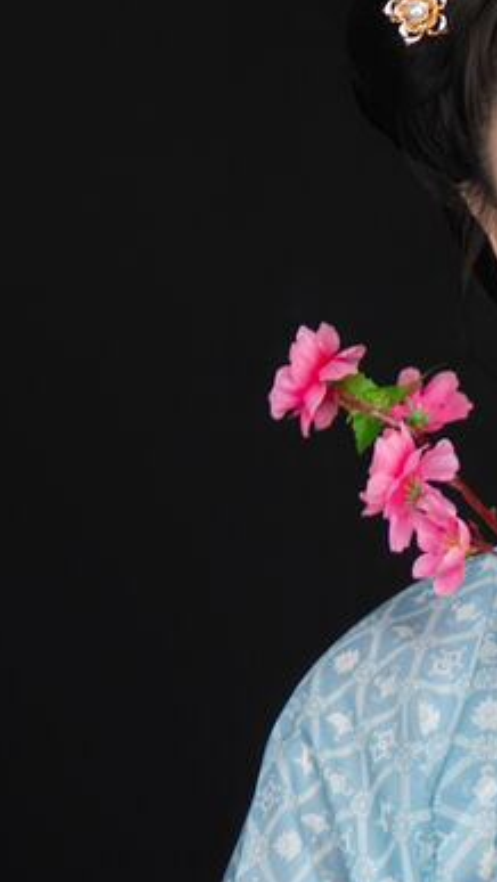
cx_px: 739
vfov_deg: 6.4
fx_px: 7863
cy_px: 1206
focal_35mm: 336
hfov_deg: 3.6
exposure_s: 1/125
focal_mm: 70
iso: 100
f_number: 4.5
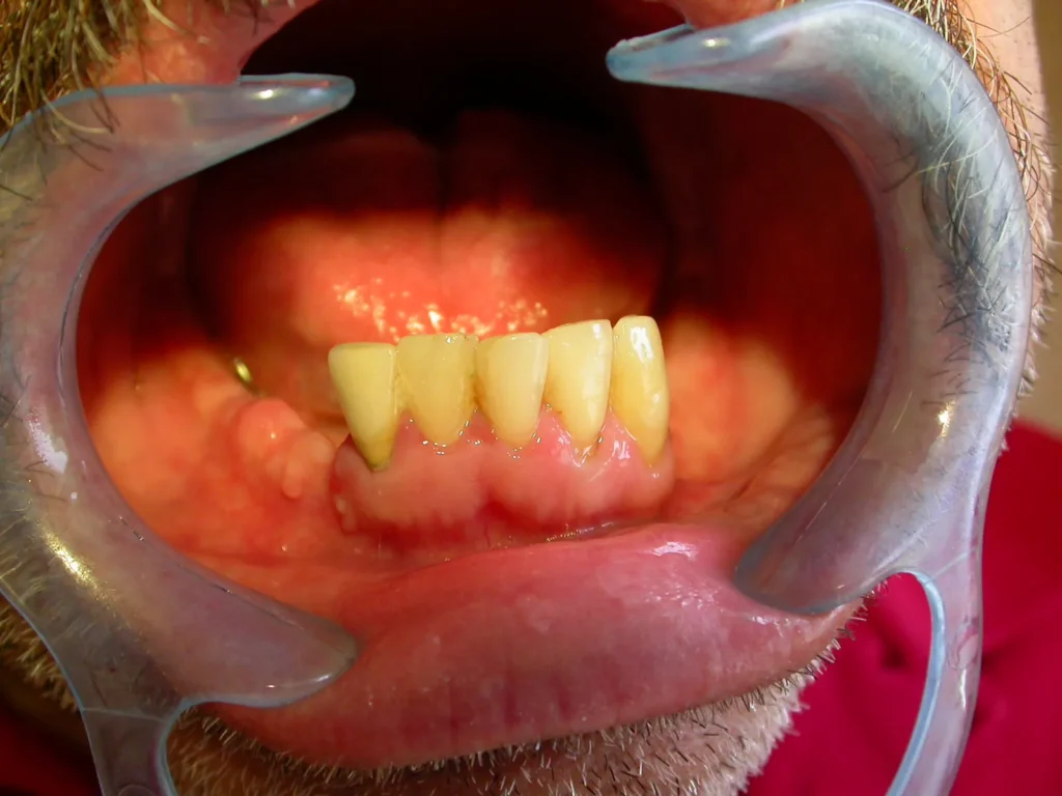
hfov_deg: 38.2
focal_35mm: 50
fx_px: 1534
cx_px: 531
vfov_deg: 29.1
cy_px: 398
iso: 100
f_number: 2.9
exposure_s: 1/62.9
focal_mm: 10.4
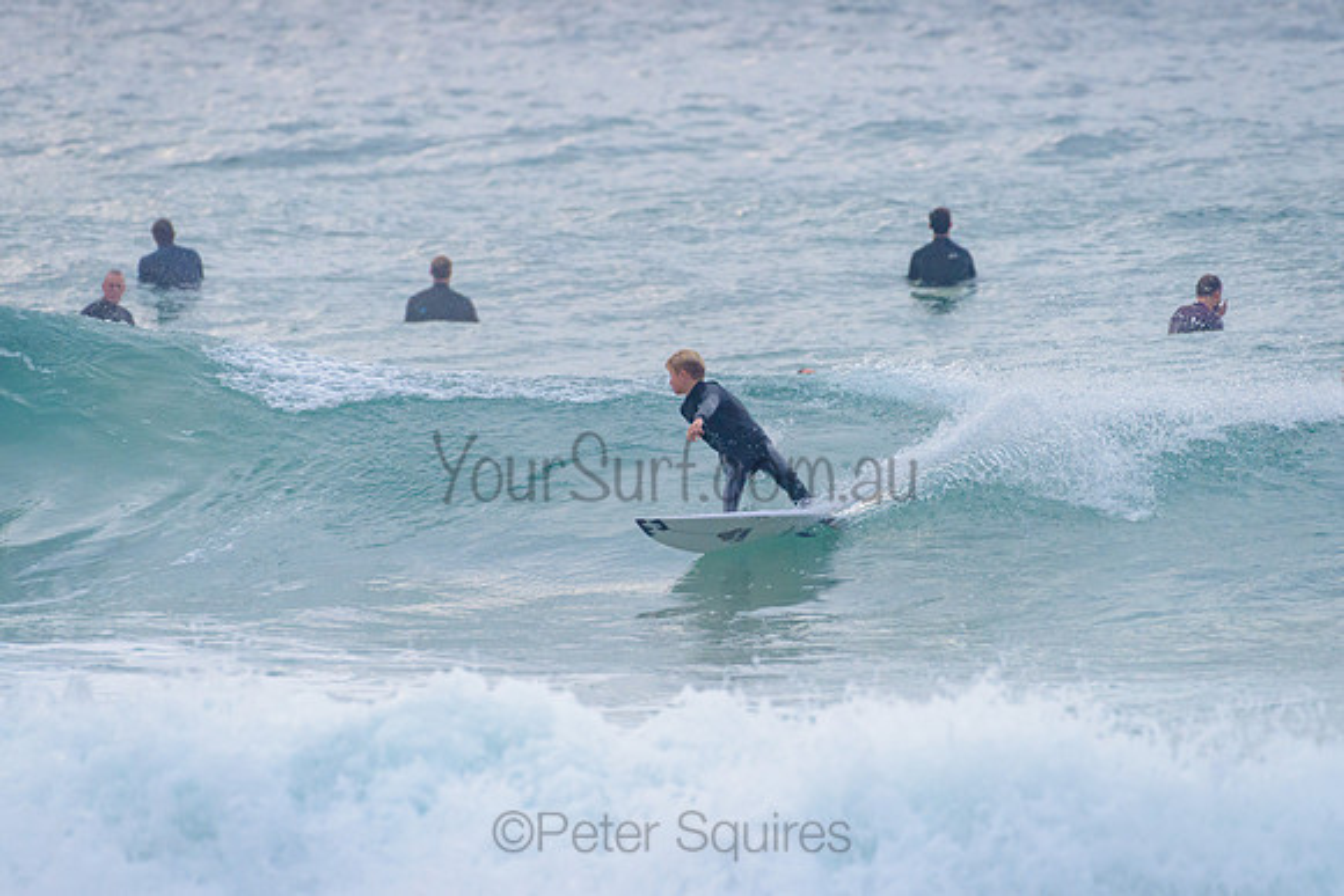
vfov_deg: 2.2
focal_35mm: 613
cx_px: 652
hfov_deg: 3.4
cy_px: 440
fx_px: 22895
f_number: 5.6
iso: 720
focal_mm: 500
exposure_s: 1/1600
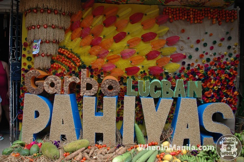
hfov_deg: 67.4
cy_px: 81
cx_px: 122
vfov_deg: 47.9
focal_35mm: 27
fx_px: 183
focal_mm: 18
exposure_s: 1/160
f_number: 4.5
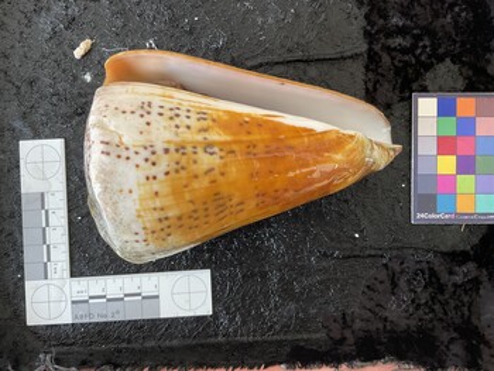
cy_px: 186
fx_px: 414
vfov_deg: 48.3
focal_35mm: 29
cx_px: 247
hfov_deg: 61.6
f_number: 1.8
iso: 80
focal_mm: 3
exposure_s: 1/60
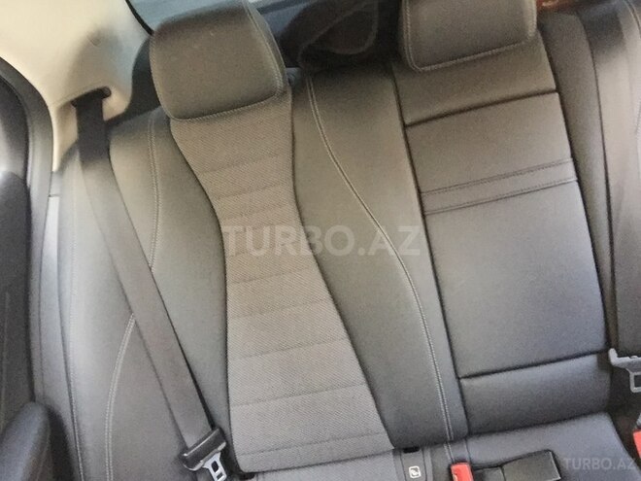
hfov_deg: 58.4
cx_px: 320
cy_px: 240
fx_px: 574
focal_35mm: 31
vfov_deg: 45.4
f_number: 2.2
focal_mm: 2.65
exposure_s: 1/33
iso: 250
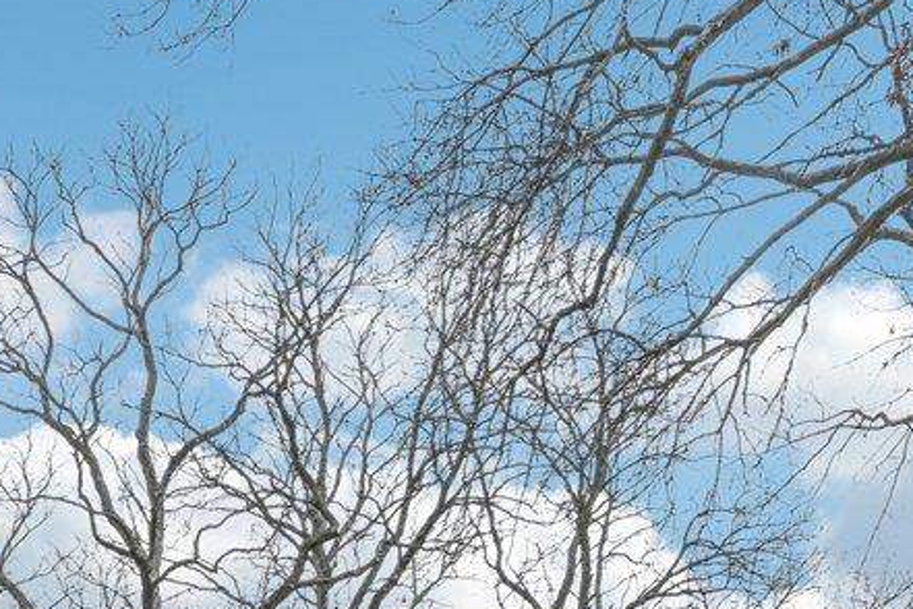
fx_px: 1648
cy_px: 1250
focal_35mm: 65
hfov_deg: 29.5
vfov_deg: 15.9
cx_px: 70
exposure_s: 1/160
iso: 400
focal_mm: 14
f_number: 8
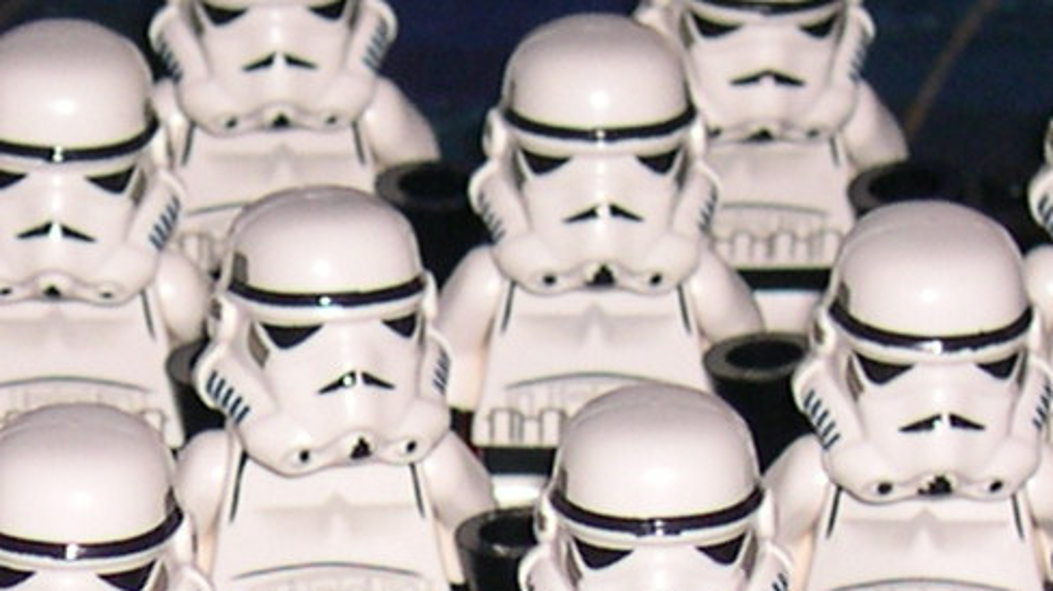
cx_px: 0
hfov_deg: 6.3
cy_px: 802
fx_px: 9489
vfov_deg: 3.6
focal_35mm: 340
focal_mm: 14.2
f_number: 3.7
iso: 100
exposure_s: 1/60
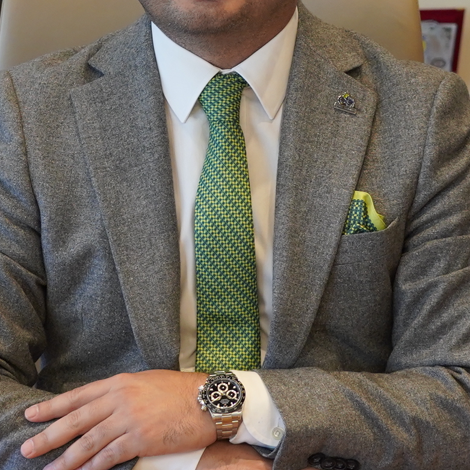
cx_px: 168
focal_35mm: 167
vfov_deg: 10.4
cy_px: 49
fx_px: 2565
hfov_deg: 10.5
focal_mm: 39
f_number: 4
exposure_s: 1/160
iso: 1000
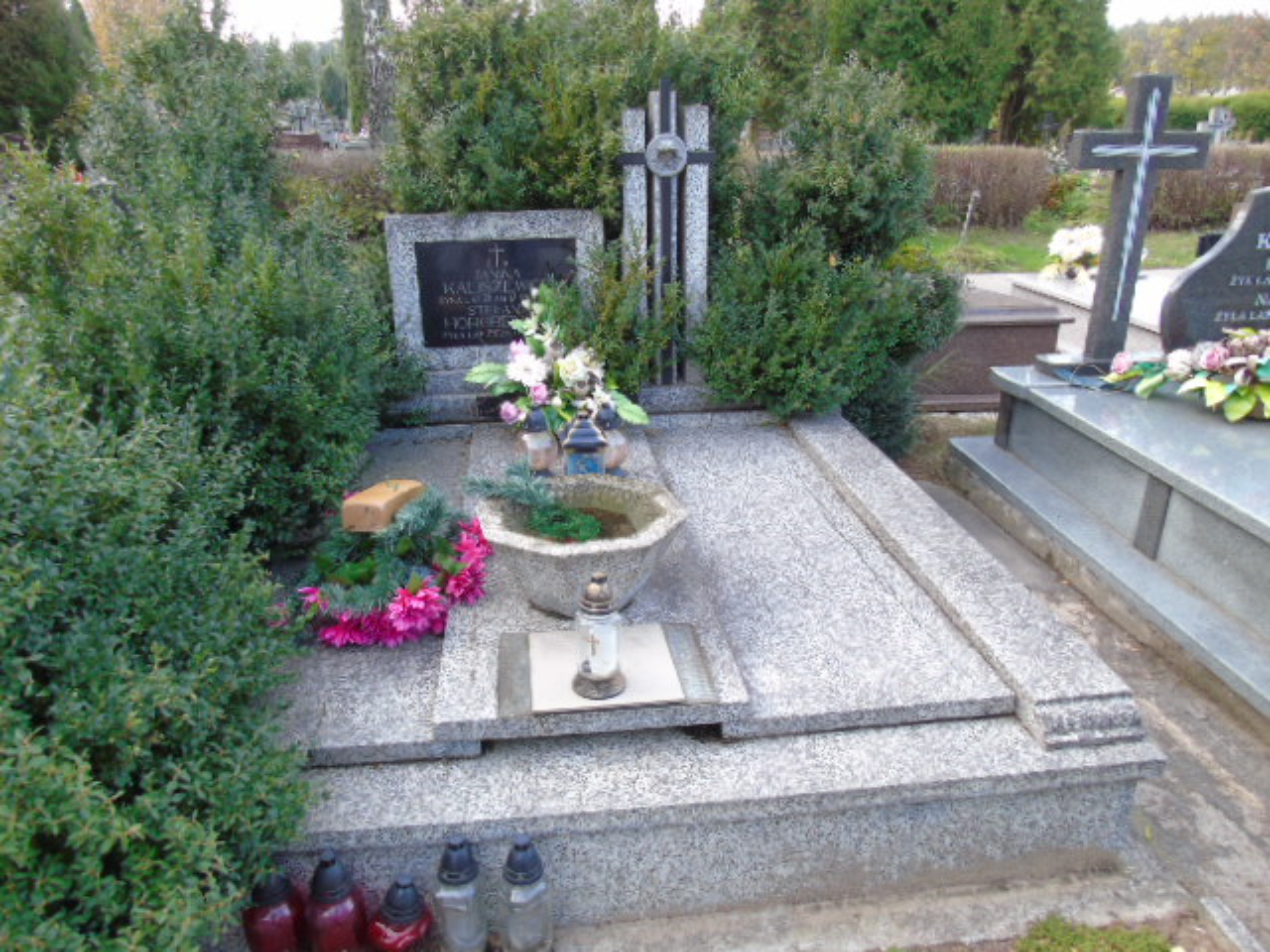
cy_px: 476
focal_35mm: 25
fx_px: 917
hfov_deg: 69.4
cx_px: 635
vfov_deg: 54.9
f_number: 3.4
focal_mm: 4.4
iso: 80
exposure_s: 1/60
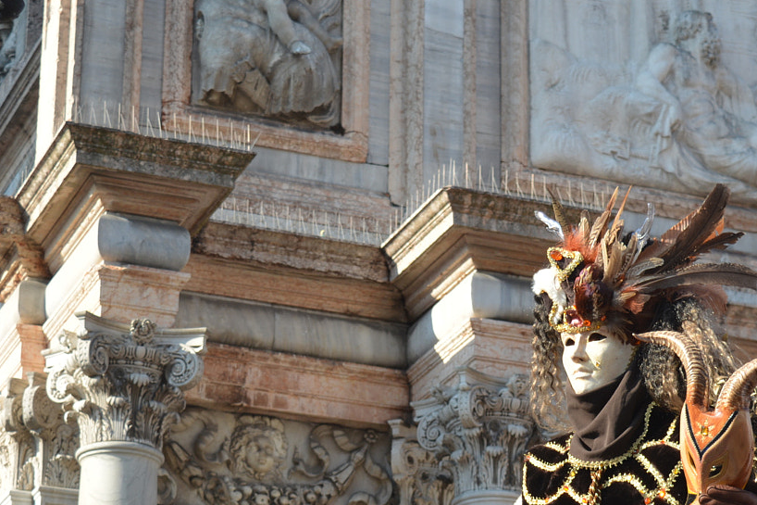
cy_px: 413
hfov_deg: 15.2
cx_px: 371
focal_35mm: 135
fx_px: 2838
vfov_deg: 10.1
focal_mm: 46
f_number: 5
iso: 100
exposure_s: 1/250
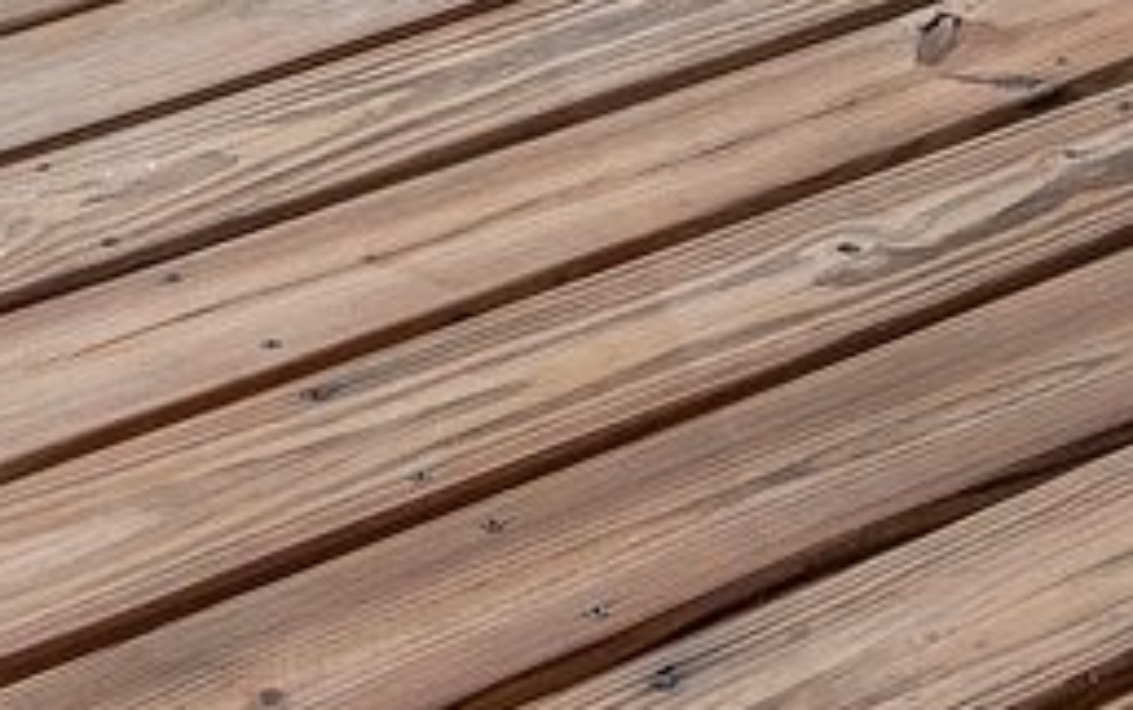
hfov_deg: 16.0
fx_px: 4017
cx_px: 397
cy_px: -1729
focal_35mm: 130
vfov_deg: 8.0
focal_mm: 16
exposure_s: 1/40
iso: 400
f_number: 8
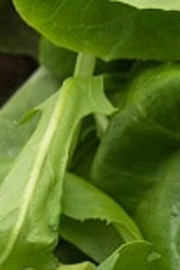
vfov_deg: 6.3
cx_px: 608
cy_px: 120
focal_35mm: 325
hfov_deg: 4.0
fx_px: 2443
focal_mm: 70
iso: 100
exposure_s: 1/100
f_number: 11
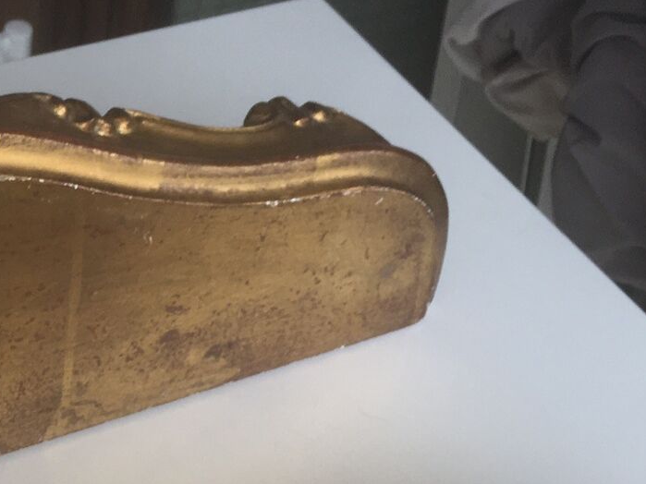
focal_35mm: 83
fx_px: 1549
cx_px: -29
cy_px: 647
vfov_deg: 16.7
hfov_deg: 22.5
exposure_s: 1/50
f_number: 2.2
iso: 25
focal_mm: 4.15
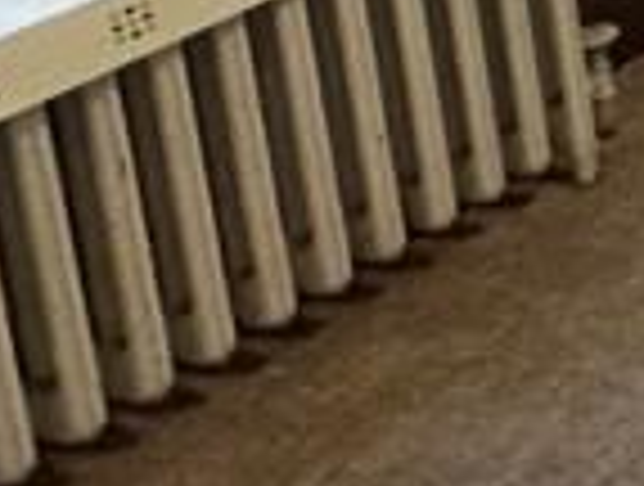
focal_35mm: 100
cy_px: -693
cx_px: 2036
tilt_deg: -8.7
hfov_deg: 10.8
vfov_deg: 11.9
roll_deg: +1.3
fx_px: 1865
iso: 640
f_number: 2.2
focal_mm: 2.22
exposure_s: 1/60
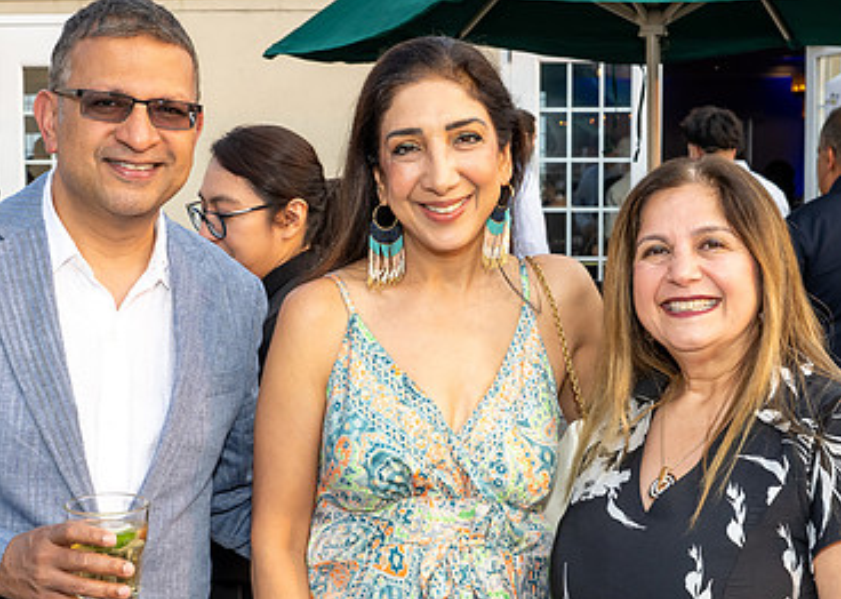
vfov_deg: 18.7
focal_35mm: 76
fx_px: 1813
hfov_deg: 26.1
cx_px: 367
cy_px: 310
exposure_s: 1/250
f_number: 8
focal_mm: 37
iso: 640
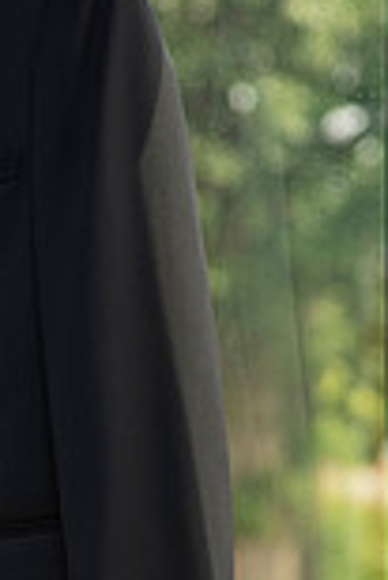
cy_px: 493
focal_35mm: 350
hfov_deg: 3.9
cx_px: -79
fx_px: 5645
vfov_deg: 5.9
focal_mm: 120
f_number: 4
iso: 200
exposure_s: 1/200
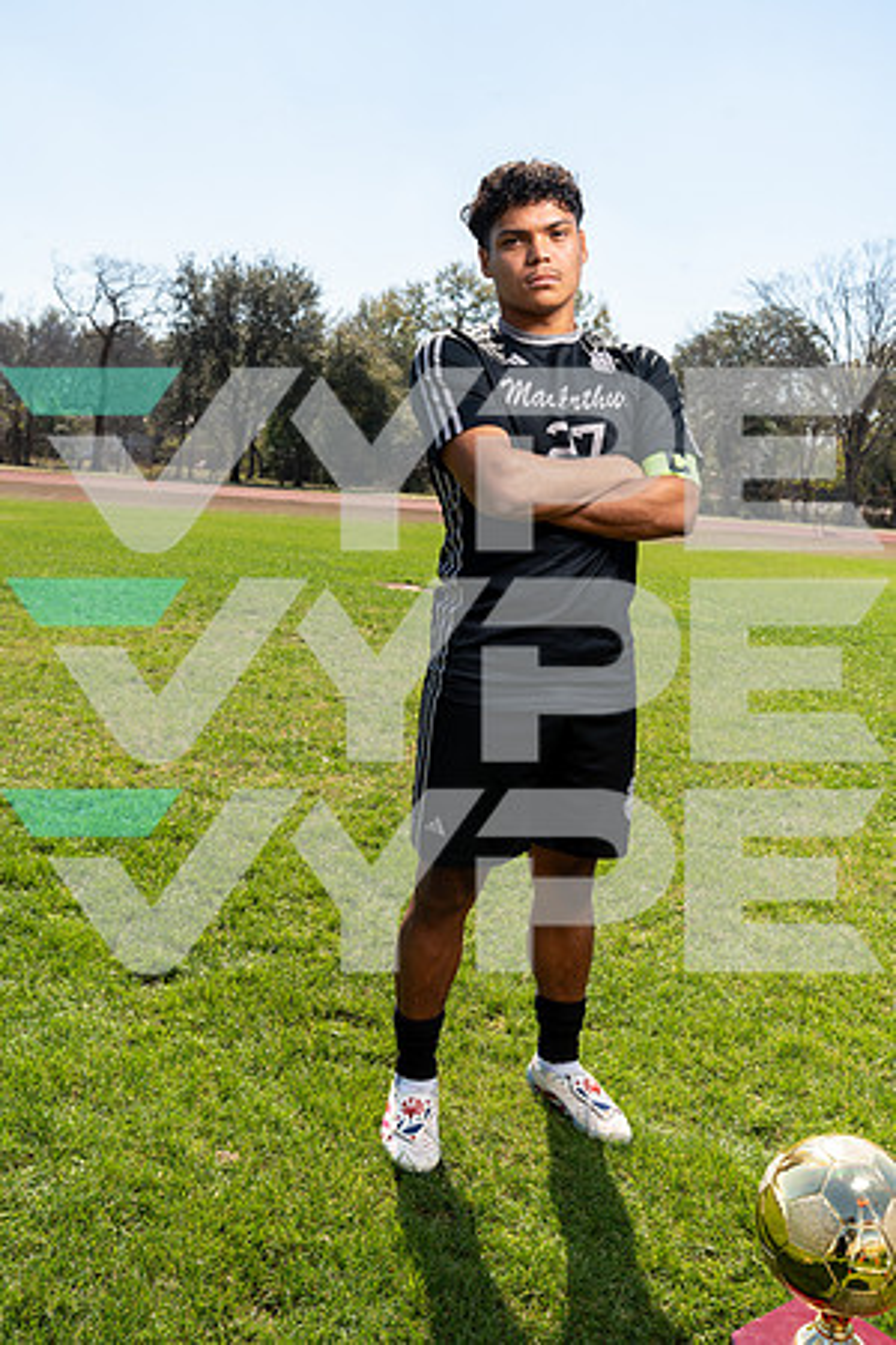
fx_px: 1232
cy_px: 672
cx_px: 448
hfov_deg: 40.0
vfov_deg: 57.2
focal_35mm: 33
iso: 100
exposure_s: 1/200
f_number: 9
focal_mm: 33
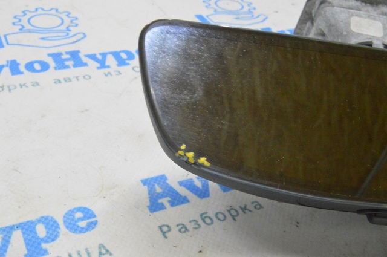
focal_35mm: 46
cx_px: 194
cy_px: 128
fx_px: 499
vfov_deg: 28.9
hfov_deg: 42.4
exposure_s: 1/20
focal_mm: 31
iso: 6400
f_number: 20
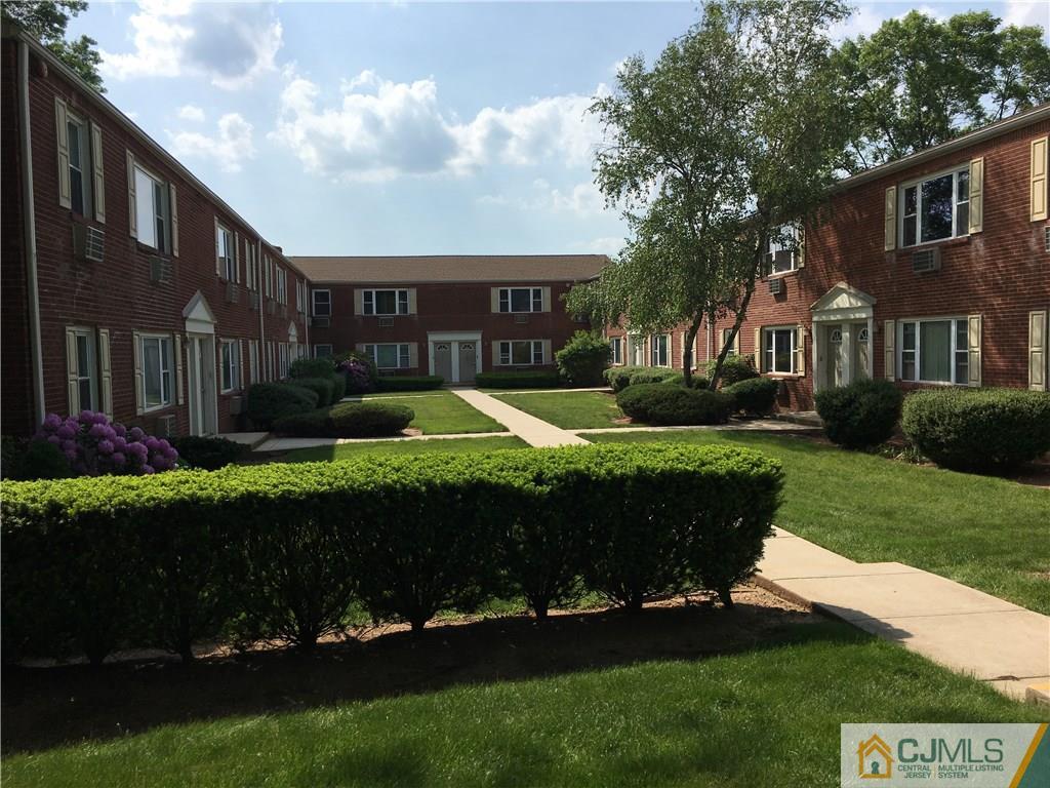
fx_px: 880
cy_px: 394
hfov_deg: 61.7
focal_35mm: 29
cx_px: 525
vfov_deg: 48.2
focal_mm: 4.15
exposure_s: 1/2404
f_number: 2.2
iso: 25
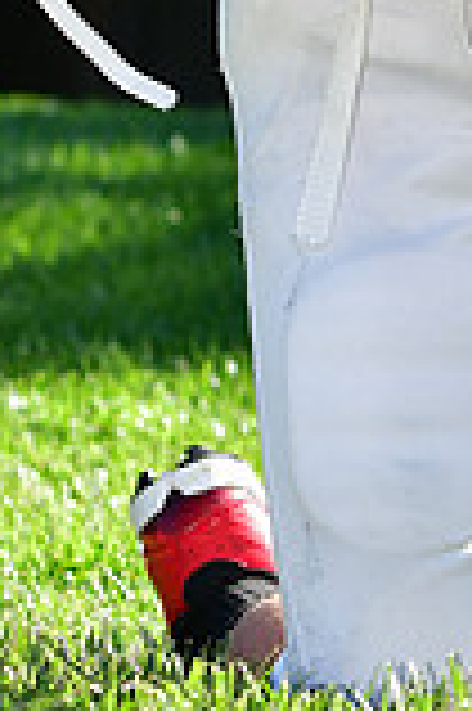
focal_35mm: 430
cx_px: 519
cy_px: -477
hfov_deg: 3.2
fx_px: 8475
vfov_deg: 4.8
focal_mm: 78
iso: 400
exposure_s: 1/1000
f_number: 4.5
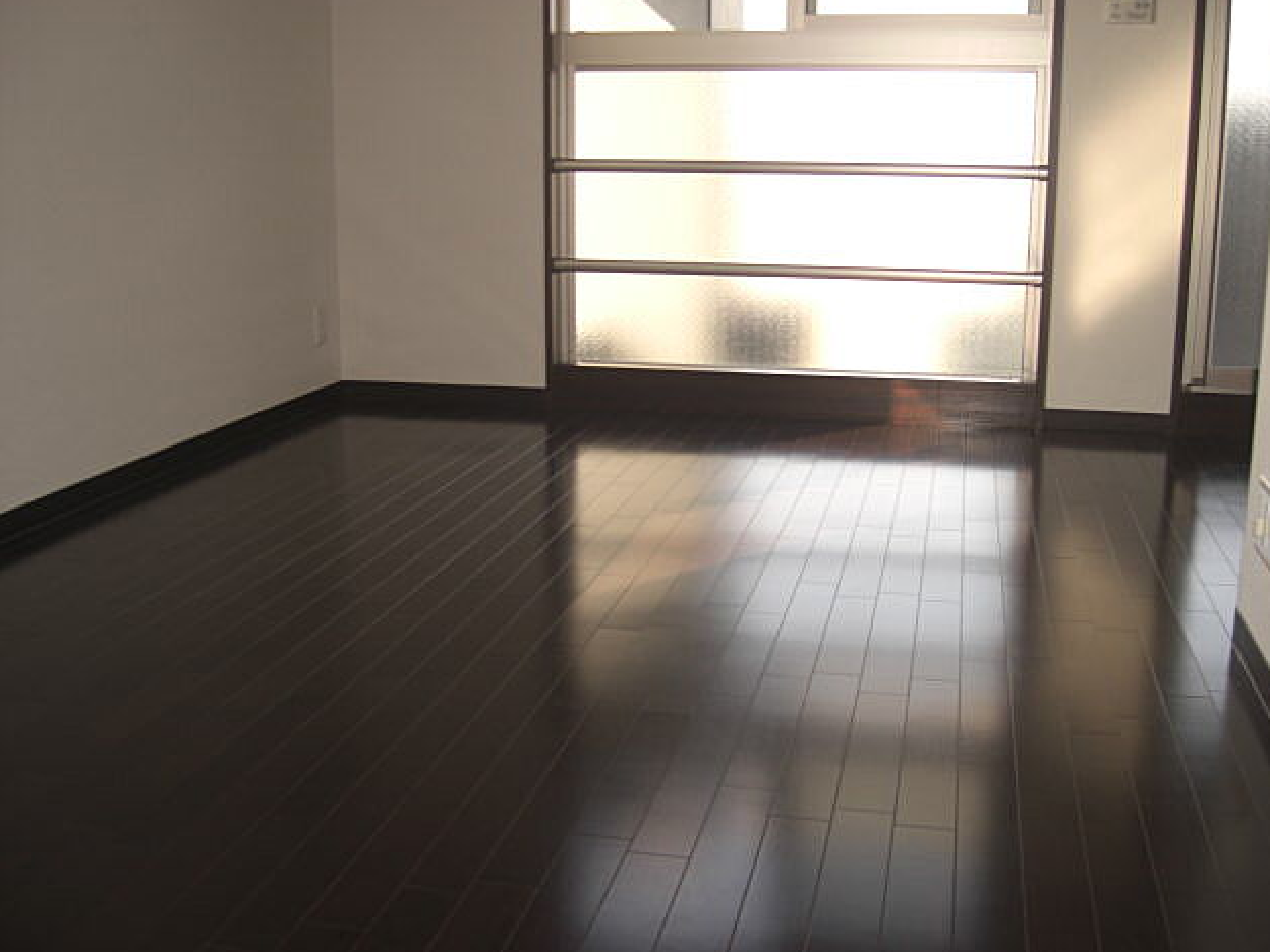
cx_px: 649
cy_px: 478
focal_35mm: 39
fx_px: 1431
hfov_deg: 47.9
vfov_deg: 36.8
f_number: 2.8
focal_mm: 7.9
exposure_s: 1/125
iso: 80
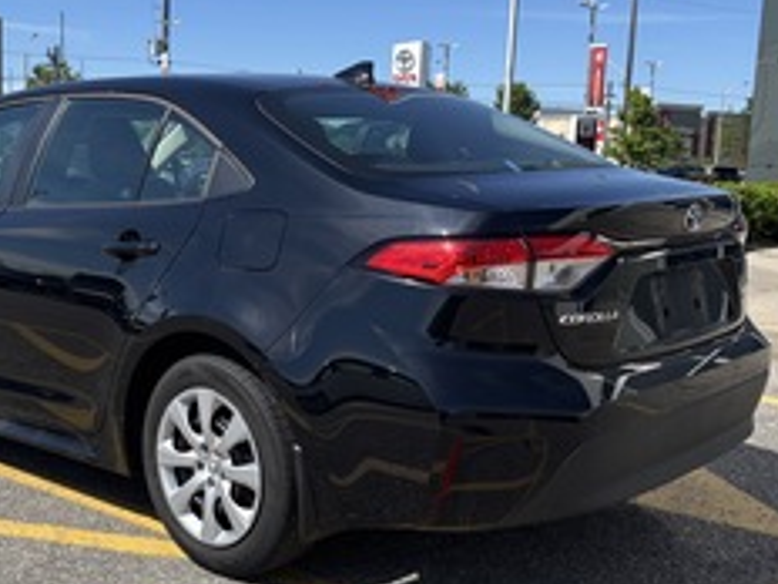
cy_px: 321
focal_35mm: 47
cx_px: 268
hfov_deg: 40.0
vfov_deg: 30.9
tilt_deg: -8.7
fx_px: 1056
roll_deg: -2.3
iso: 50
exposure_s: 1/3021
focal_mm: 5.96
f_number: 1.6
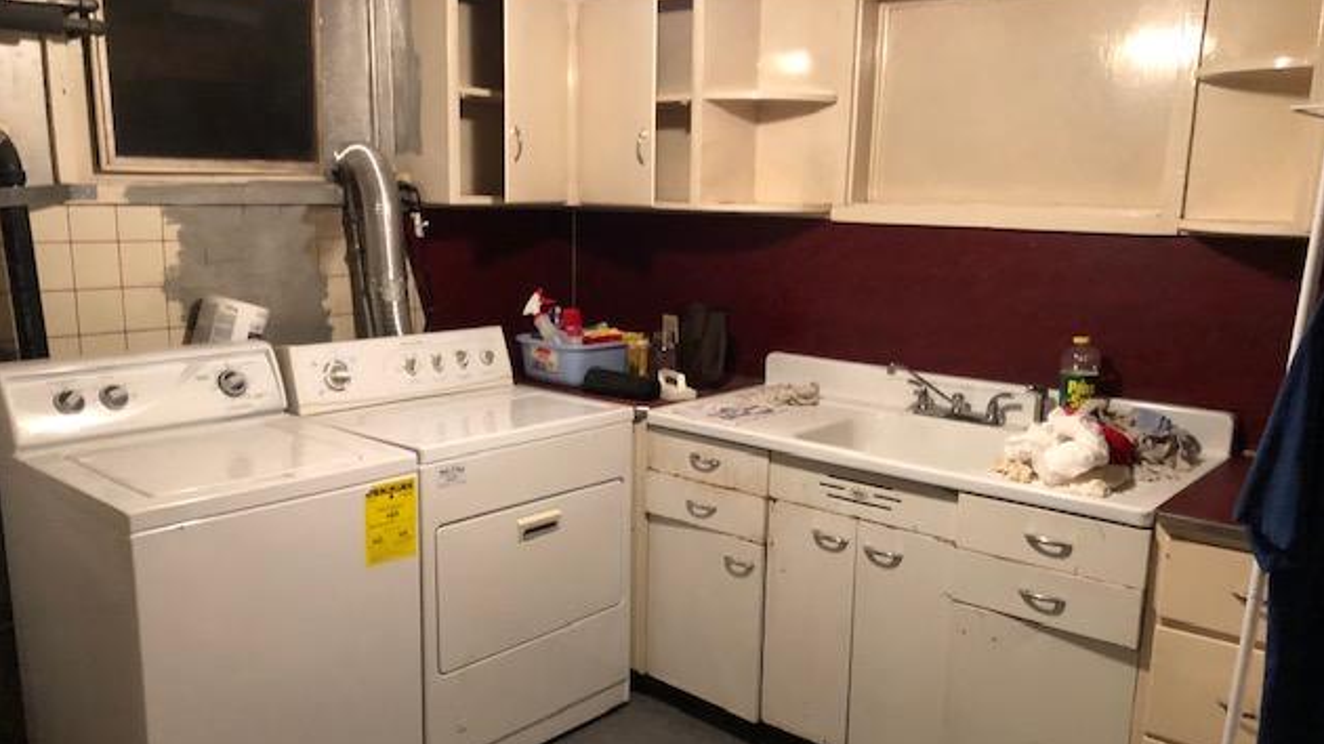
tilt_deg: -12.6
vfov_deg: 37.6
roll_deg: -1.6
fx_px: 1088
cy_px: 450
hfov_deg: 62.6
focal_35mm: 31
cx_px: 668
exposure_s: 1/5
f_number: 1.8
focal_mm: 3.99
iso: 80
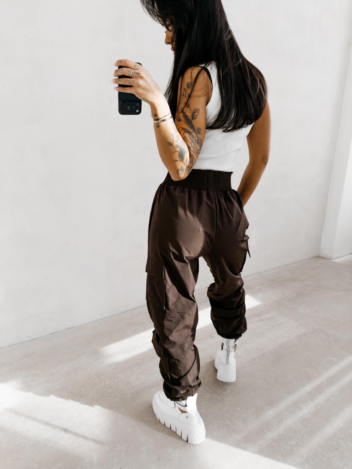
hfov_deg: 56.8
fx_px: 325
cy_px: 234
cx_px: 176
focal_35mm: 24
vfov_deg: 71.6
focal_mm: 6.76
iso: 64
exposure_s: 1/640
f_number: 1.8
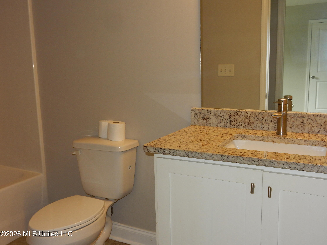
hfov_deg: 51.4
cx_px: 164
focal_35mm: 36
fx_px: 340
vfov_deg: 39.7
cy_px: 122
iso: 200
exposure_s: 1/30
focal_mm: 6.4
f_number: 4
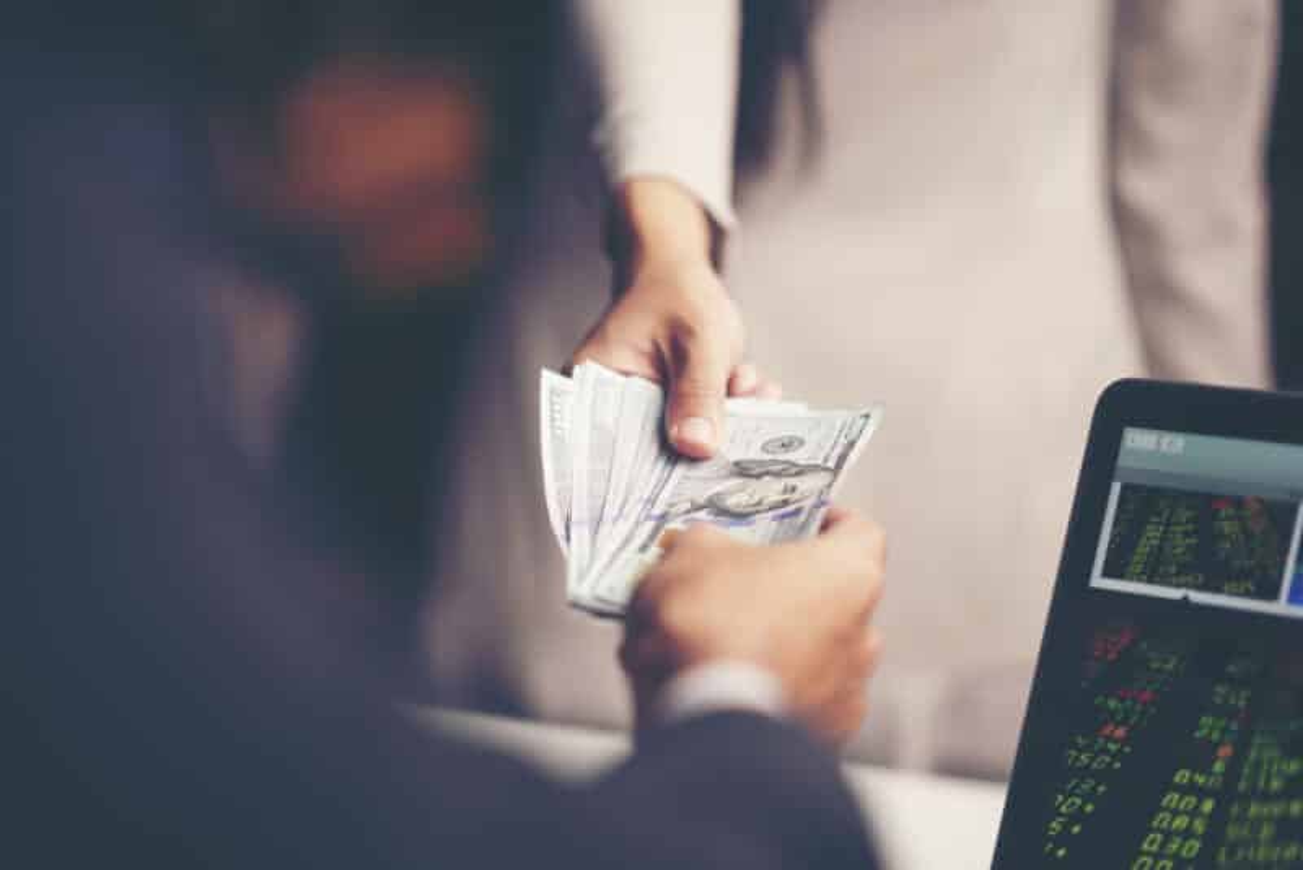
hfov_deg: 23.9
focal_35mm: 85
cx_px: 652
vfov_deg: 16.1
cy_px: 435
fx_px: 3077
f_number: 1.8
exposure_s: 1/125
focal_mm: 85
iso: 80
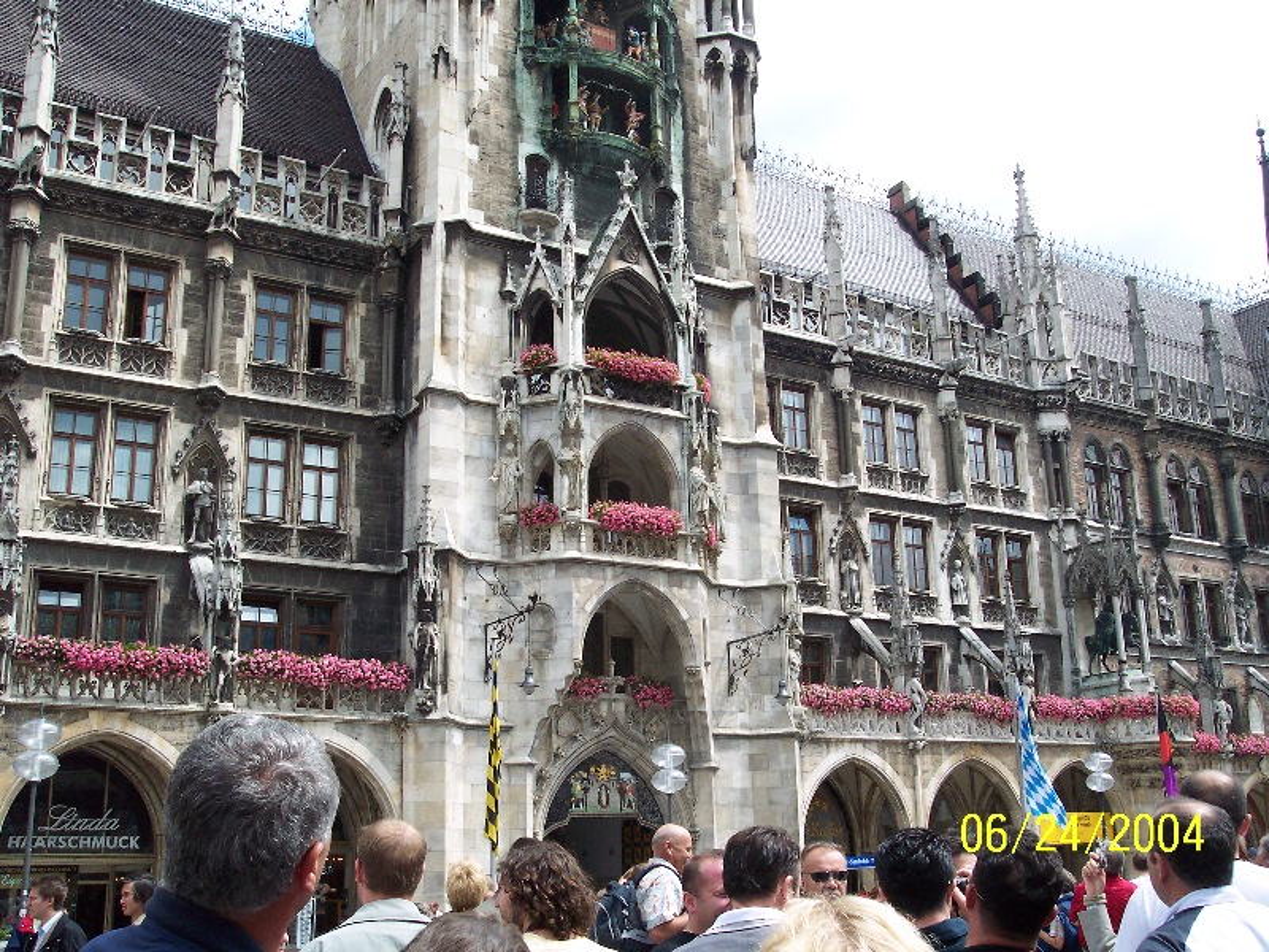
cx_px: 634
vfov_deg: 37.7
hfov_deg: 49.0
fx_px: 1393
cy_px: 476
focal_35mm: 38
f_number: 4.8
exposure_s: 1/350
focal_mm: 8
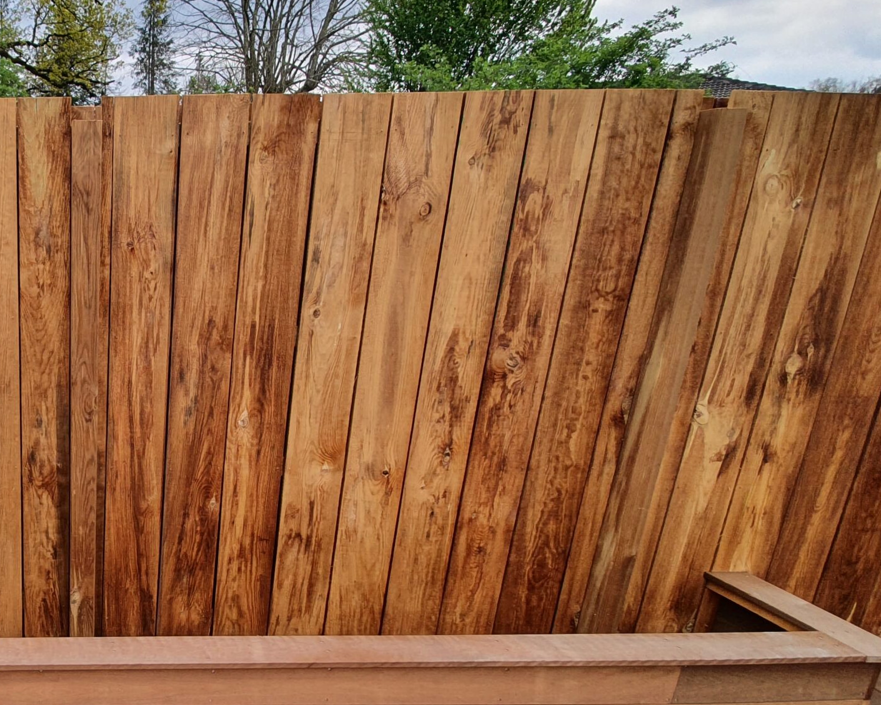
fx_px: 704
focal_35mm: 27
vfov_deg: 52.0
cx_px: 20
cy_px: 478
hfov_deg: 52.4
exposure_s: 1/378
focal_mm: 1.8
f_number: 2.2
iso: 50
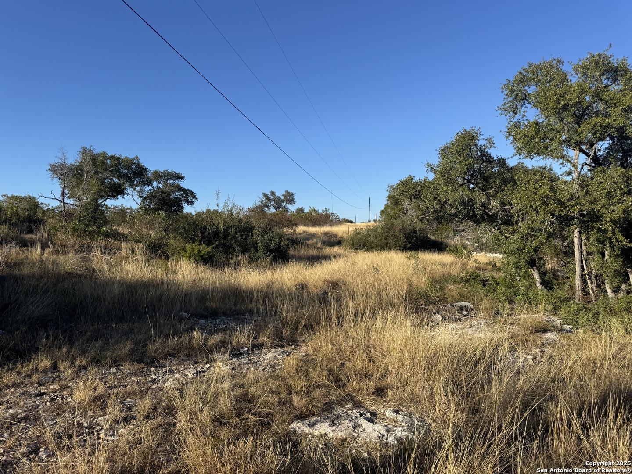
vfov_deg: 56.8
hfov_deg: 71.6
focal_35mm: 24
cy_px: 237
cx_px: 316
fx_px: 438
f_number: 1.78
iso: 80
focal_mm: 6.76
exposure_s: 1/3597
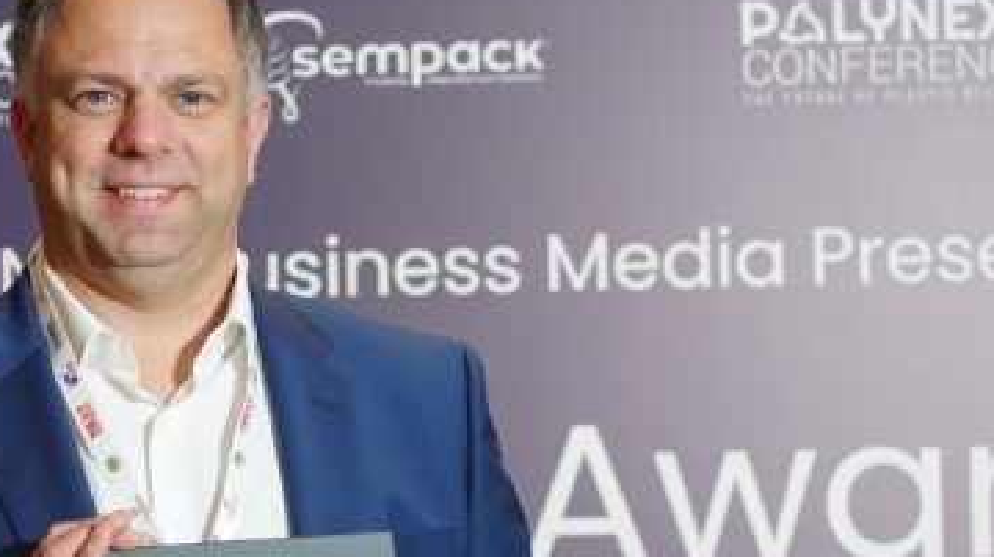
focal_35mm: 178
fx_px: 4689
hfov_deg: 12.0
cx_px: 68
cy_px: 491
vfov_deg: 6.8
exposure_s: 1/160
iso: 1600
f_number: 3.2
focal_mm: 85
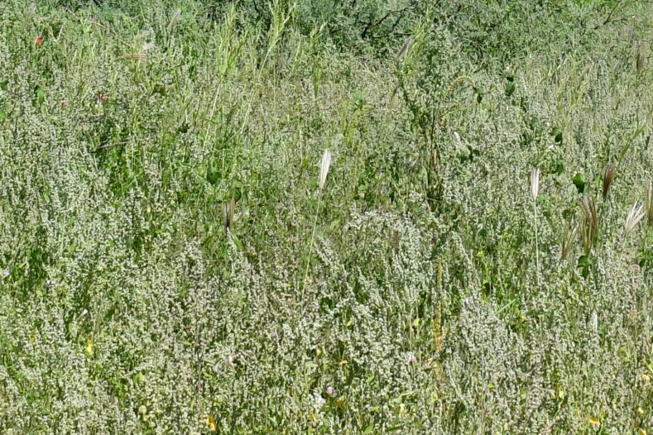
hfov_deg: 12.0
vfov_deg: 7.8
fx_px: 3102
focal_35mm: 171
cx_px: 502
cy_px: -275
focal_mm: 30
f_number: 13
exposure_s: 1/1250
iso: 800
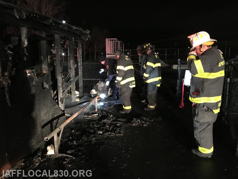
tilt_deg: -8.1
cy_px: 90
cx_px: 119
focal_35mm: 29
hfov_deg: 61.7
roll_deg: -0.4
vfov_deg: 48.2
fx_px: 199
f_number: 2.2
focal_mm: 4.15
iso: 640
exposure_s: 1/15
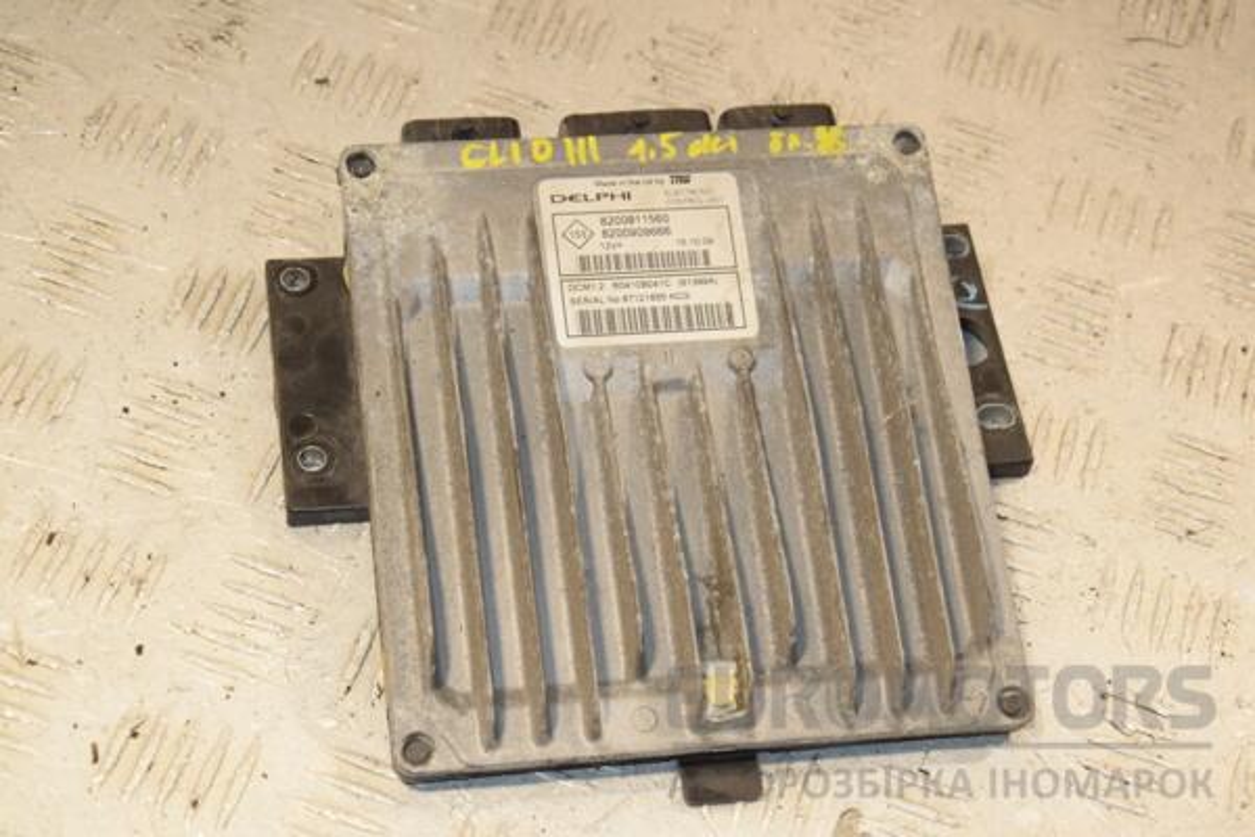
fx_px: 2719
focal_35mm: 78
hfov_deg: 26.0
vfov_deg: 17.5
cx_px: 628
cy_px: 418
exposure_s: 1/200
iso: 800
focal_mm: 52
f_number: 7.1
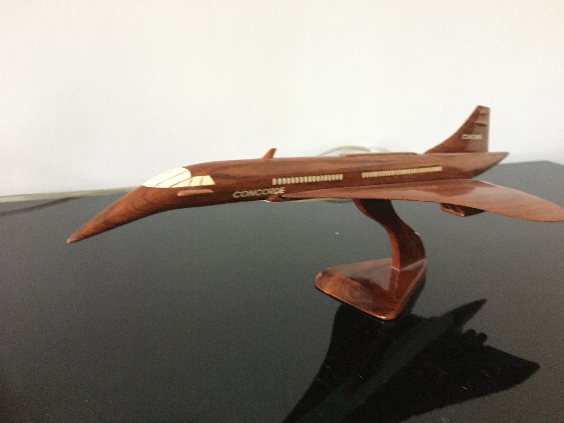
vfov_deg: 48.2
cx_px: 282
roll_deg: -0.6
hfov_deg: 61.7
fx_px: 472
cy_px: 212
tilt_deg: -18.3
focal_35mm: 29
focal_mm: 4.15
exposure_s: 1/17
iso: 500
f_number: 2.2
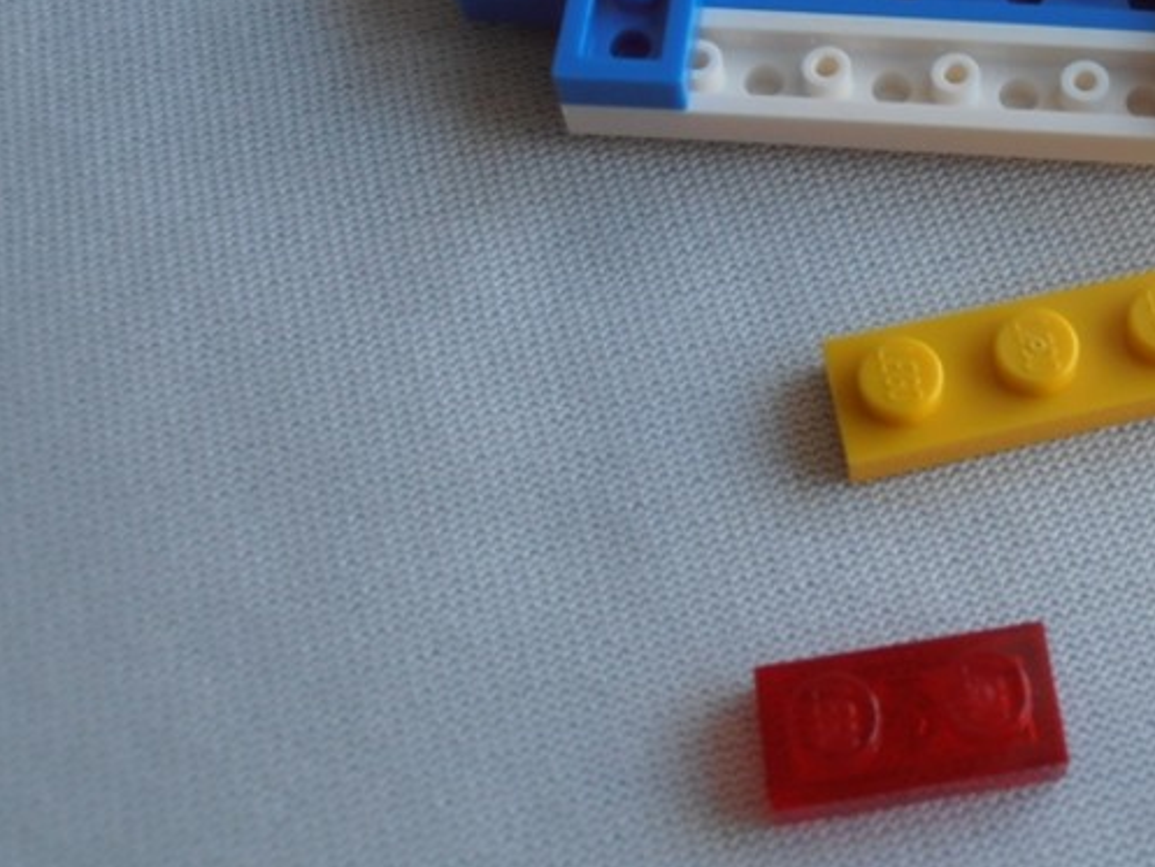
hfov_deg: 28.1
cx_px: 1002
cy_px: 145
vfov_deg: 21.6
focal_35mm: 67
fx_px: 2236
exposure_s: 1/60
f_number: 3.9
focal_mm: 6.61
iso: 80
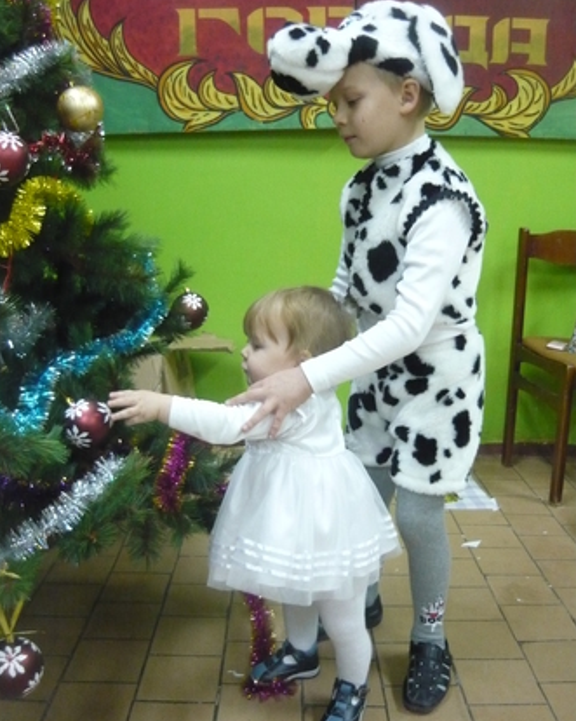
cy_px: 352
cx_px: 284
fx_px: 746
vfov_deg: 51.5
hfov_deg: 42.2
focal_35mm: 35
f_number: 2.8
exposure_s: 1/40
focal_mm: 5.5
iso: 800
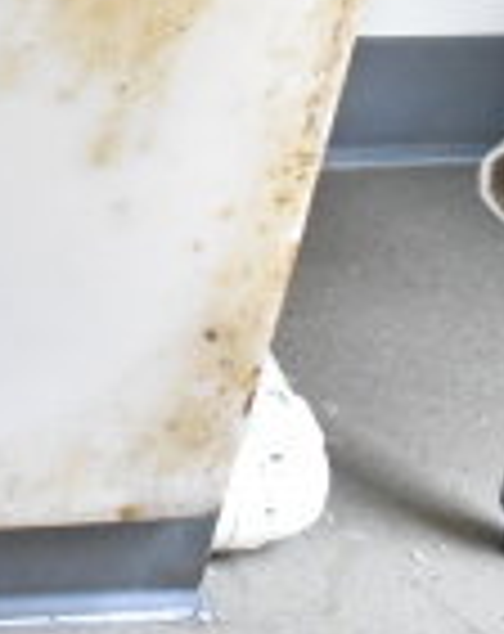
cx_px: -702
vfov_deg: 17.2
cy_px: 52
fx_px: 2060
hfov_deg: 11.5
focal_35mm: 110
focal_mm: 18
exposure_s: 1/200
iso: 6400
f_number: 7.1
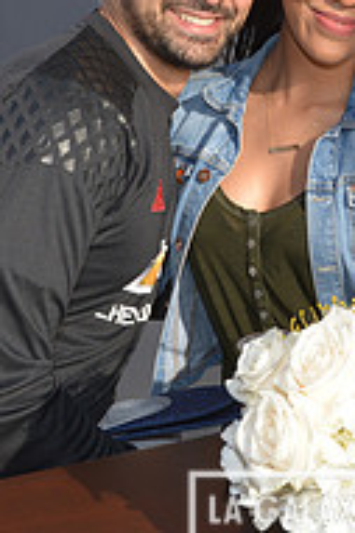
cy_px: 91
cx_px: 386
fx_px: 1259
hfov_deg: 15.6
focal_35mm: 85
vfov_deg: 23.5
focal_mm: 28
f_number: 13
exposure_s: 1/200
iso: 200
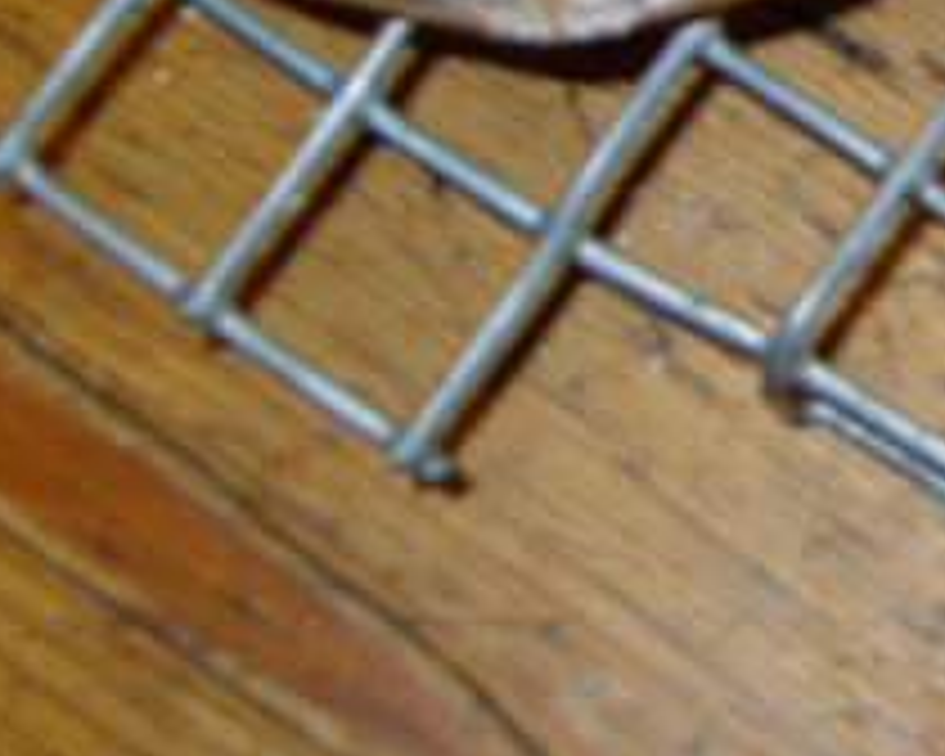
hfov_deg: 17.6
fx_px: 2909
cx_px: 1125
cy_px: -238
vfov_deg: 14.2
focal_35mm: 104
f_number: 2.8
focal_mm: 7.4
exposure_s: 1/30
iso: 100
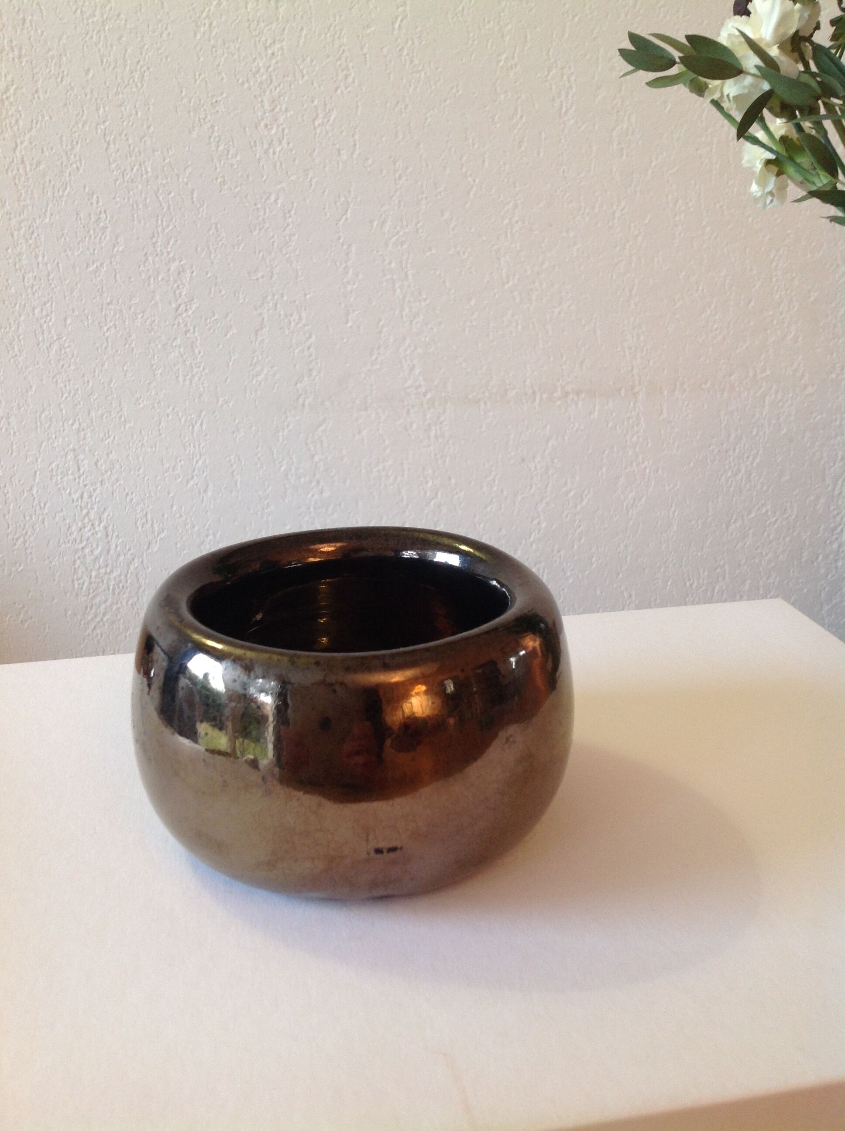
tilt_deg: -15.2
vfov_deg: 52.7
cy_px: 566
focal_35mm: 35
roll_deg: +1.4
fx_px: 1142
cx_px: 422
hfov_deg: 40.6
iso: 80
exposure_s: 1/17
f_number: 2.4
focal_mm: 4.28
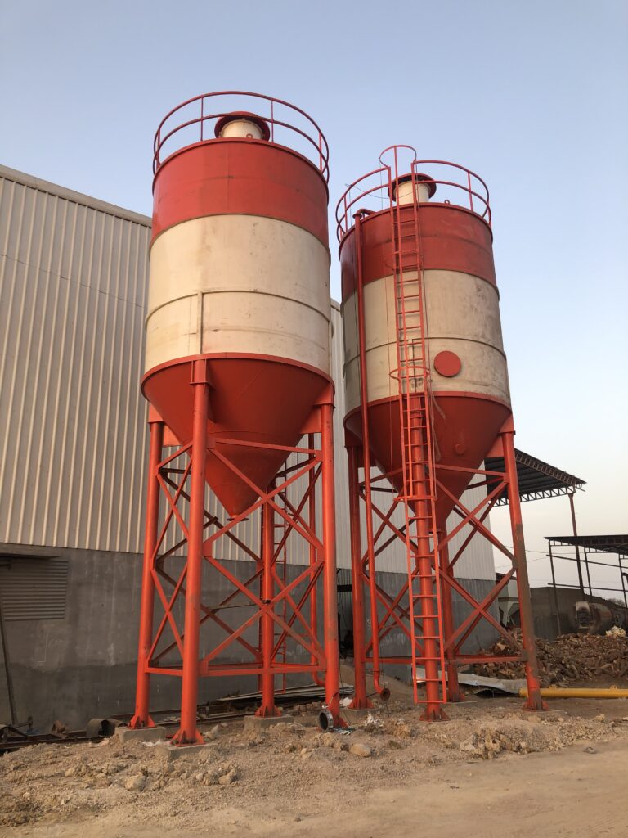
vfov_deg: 63.4
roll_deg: +1.3
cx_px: 314
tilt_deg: +17.8
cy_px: 419
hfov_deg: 49.7
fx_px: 677
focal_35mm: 28
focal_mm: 3.99
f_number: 1.8
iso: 25
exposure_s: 1/120
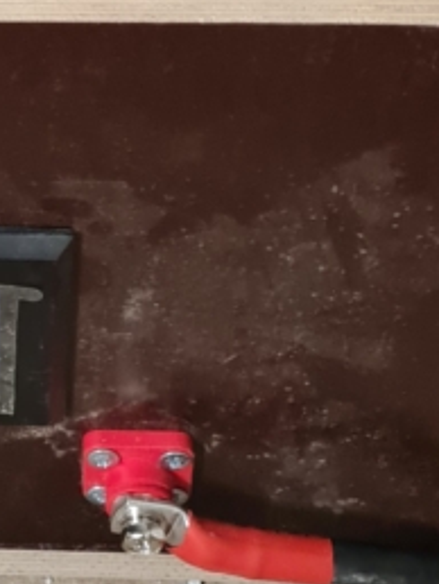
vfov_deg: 17.2
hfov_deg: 14.0
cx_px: -70
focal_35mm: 103
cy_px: -299
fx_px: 1739
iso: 640
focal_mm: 5.4
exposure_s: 1/25
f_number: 1.8
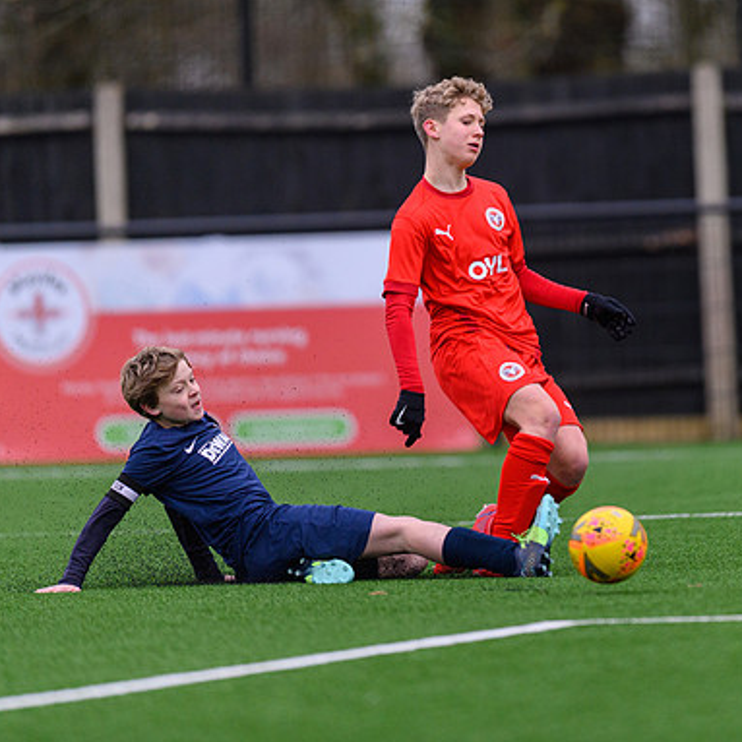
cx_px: 523
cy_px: 372
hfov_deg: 3.4
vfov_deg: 3.4
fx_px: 12465
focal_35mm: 514
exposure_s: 1/2000
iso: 2200
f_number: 2.8
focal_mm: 400
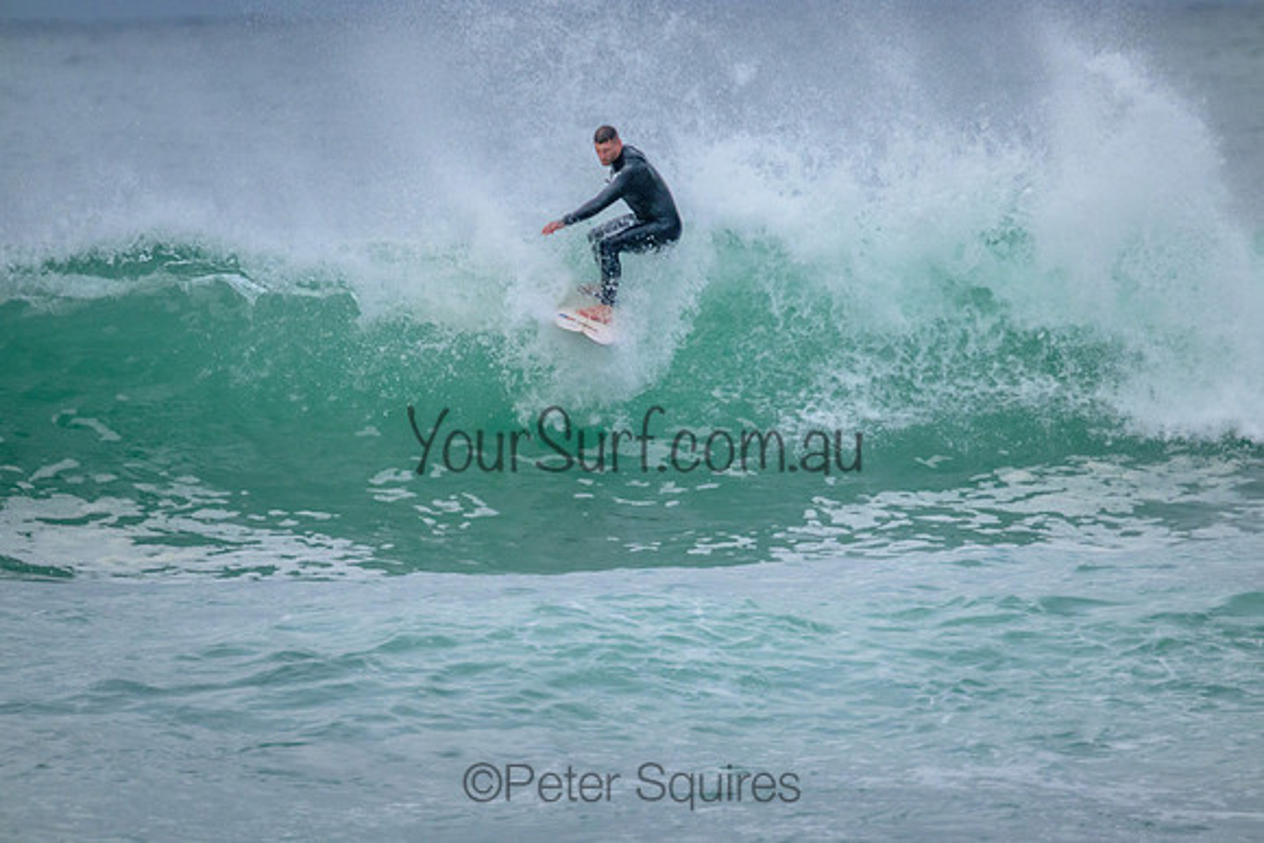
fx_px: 28094
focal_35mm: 800
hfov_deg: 2.6
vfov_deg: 1.7
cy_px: 422
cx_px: 632
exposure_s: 1/1600
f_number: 11
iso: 2800
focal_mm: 800
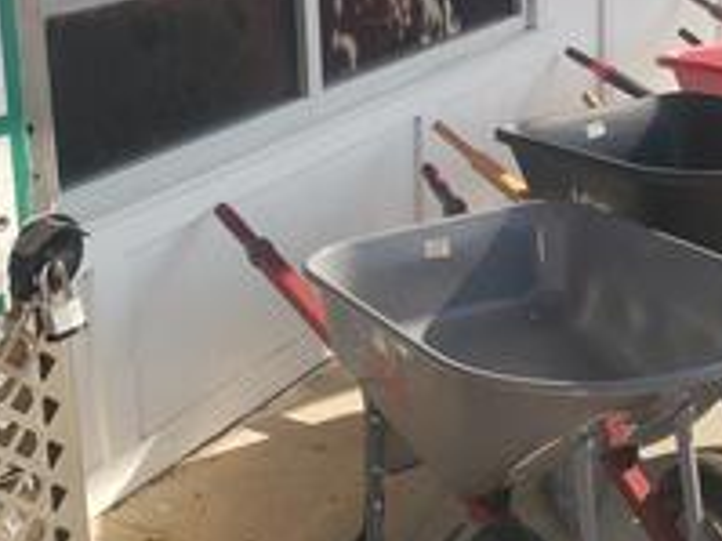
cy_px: 25
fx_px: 1272
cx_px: 564
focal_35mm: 61
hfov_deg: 31.0
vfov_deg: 23.2
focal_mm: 4.3
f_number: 2.4
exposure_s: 1/750
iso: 50
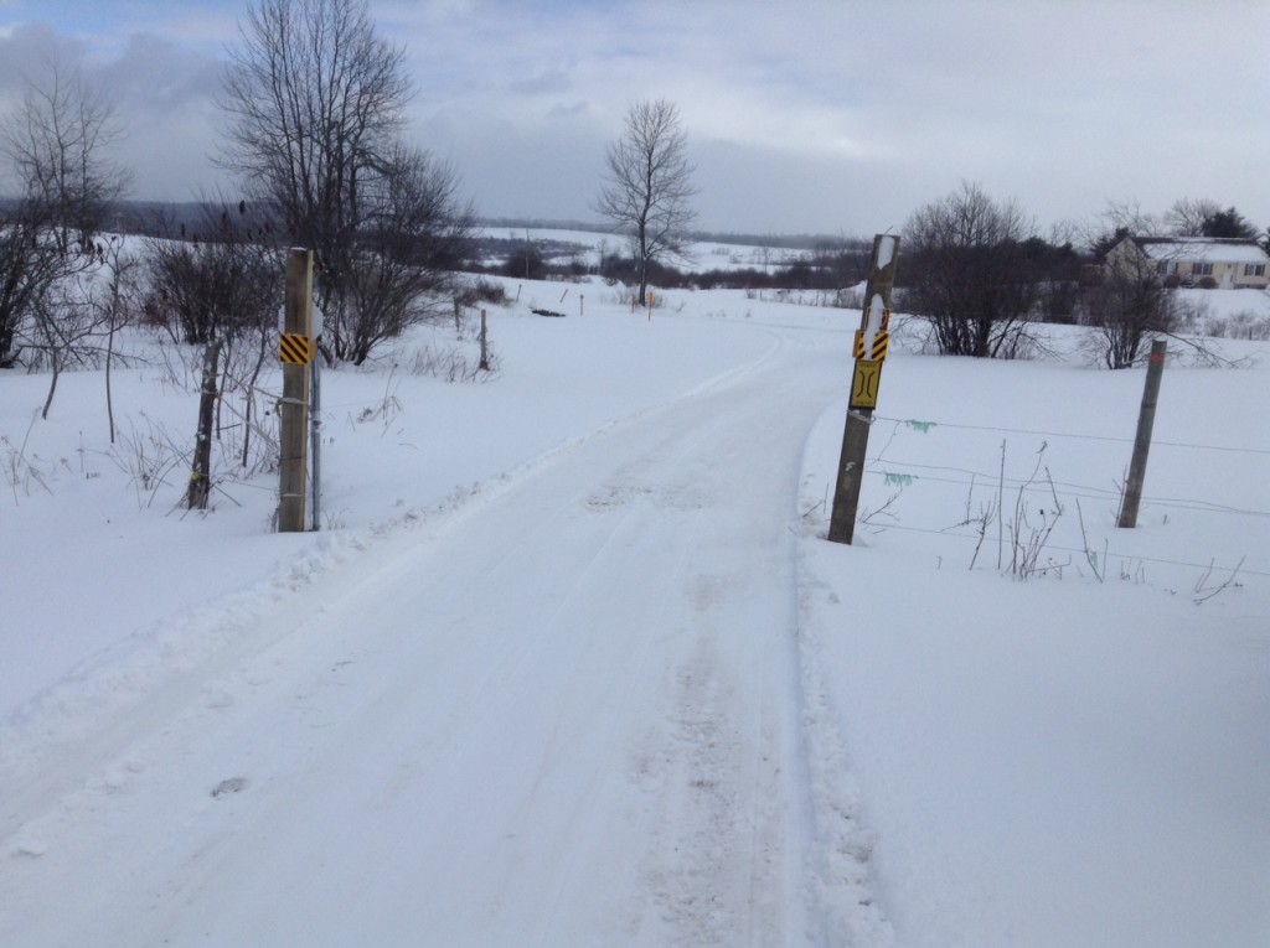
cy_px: 474
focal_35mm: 33
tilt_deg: -13.8
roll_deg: -1.5
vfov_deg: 42.8
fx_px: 1209
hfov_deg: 55.4
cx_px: 635
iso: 25
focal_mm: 3.3
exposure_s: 1/2146
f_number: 2.4
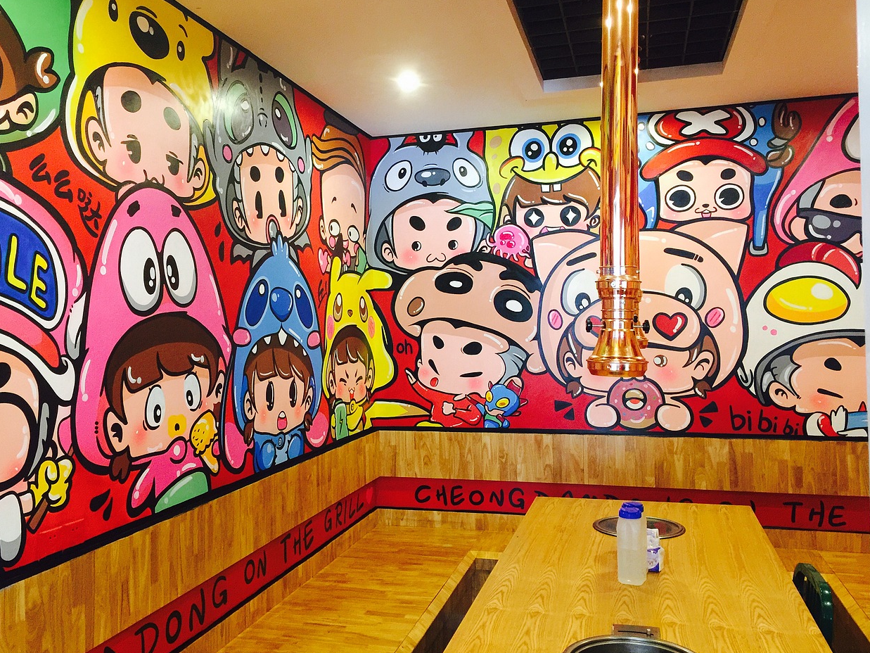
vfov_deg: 46.8
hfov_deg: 60.0
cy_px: 319
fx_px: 754
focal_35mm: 30
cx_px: 424
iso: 125
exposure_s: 1/10
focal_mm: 4.15
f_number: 2.2
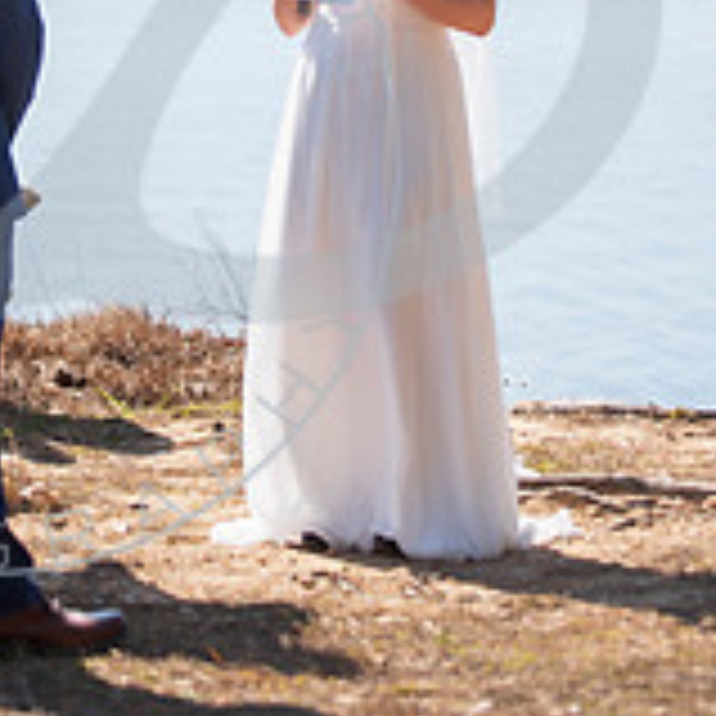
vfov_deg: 7.6
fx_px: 5359
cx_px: 185
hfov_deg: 7.6
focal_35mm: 229
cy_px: -185
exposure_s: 1/1000
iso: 100
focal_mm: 95
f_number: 2.8
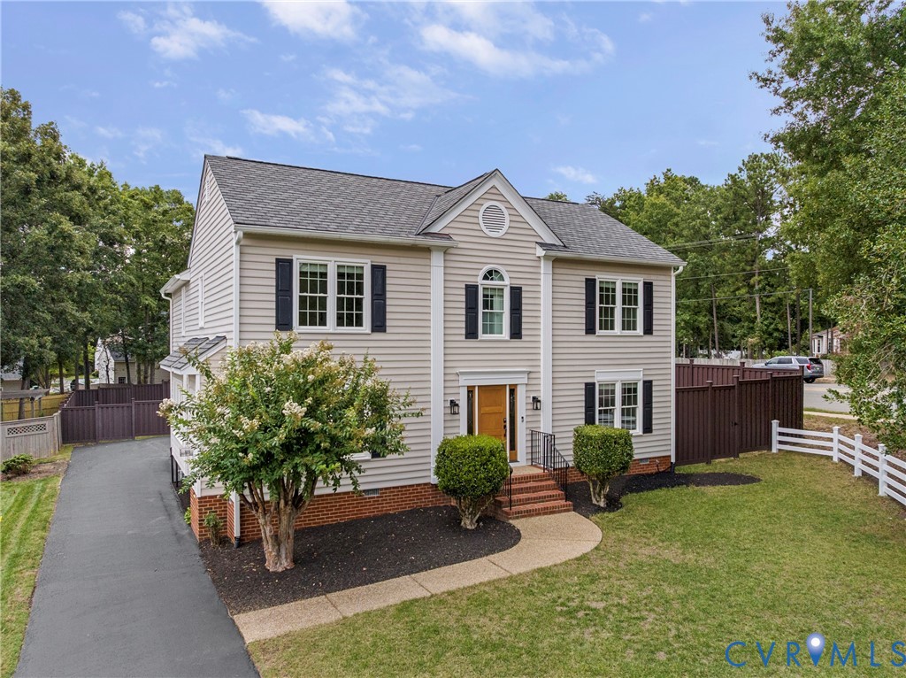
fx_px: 628
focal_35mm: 24
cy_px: 339
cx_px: 453
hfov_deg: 71.6
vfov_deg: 56.7
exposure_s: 1/2000
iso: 800
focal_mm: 12.29
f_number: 2.8
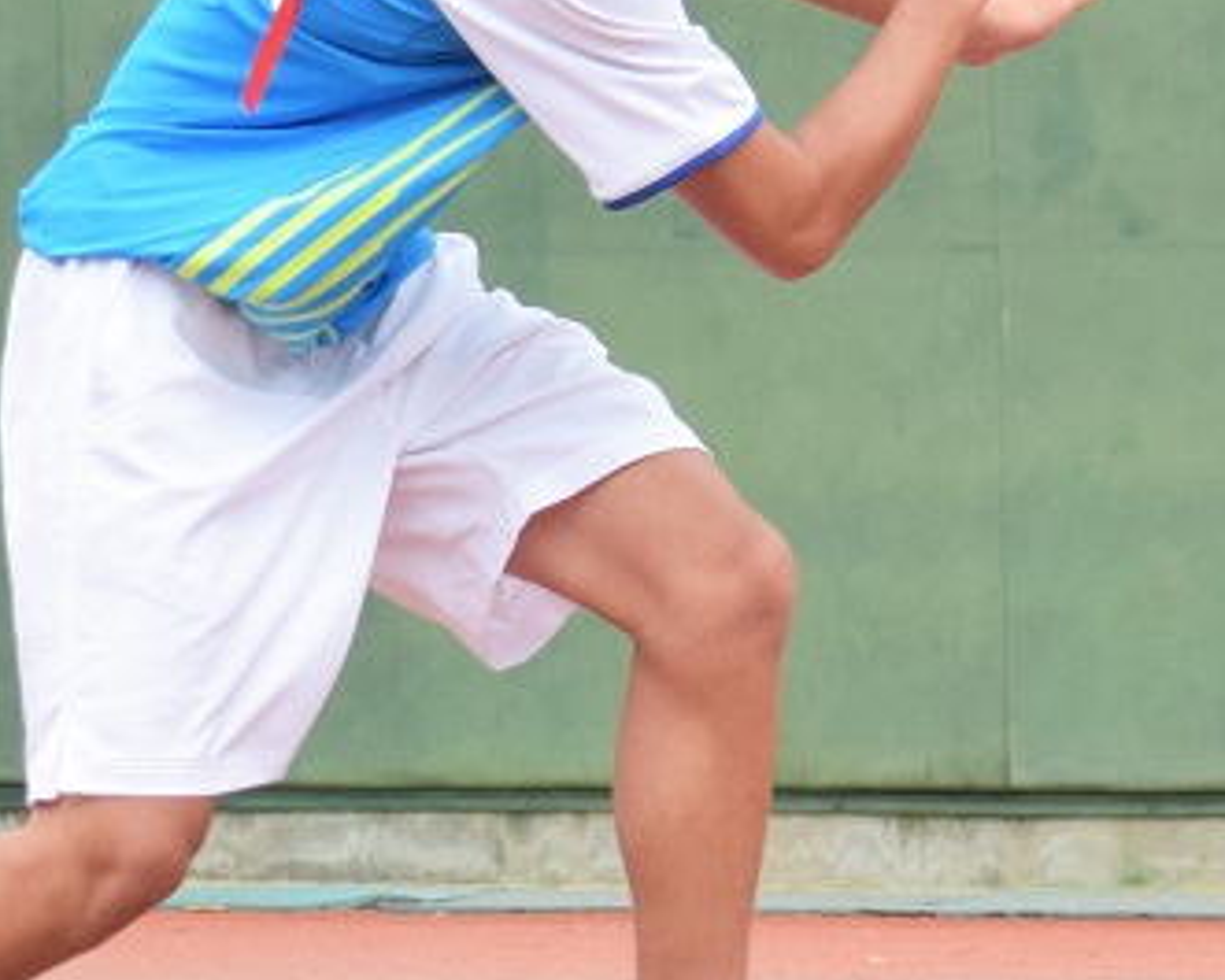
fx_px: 13107
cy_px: 207
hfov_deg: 5.3
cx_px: 303
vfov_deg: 4.3
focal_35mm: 361
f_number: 4.5
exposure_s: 1/1600
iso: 500
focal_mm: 85
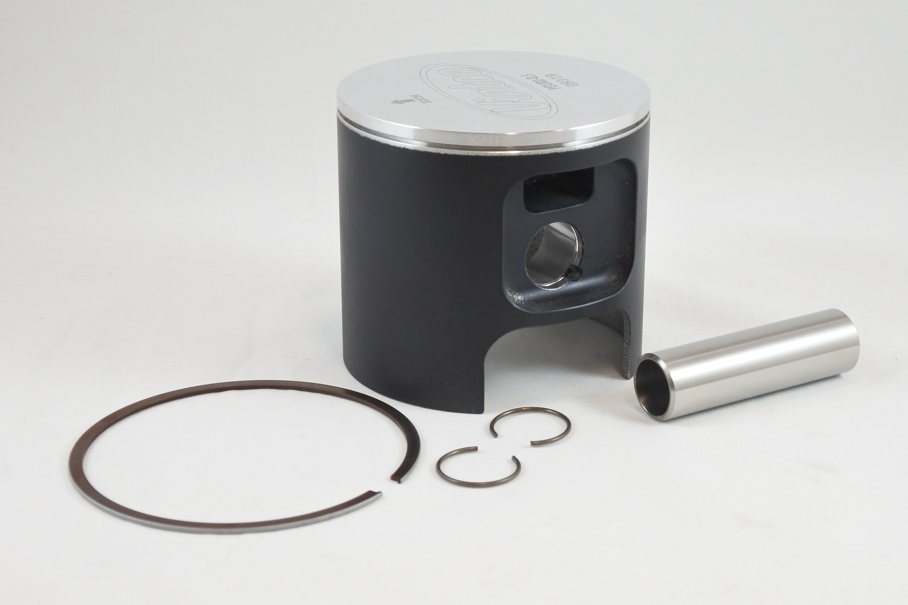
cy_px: 302
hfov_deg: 38.2
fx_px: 1311
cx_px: 454
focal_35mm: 52
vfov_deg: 26.0
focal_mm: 19.3
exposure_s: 1/125
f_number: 4.5
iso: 500
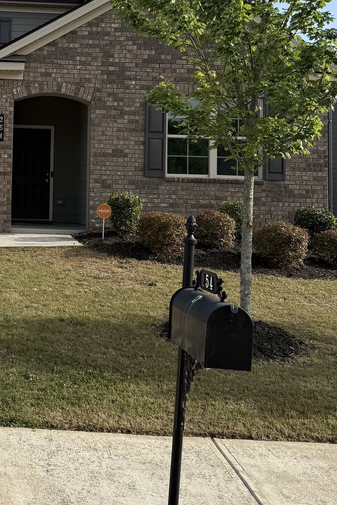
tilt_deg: +3.1
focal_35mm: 48
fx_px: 674
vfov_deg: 40.6
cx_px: 18
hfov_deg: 26.9
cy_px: 169
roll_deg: -2.5
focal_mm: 6.76
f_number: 1.78
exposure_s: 1/3425
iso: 80
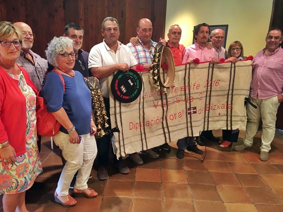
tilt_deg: -14.6
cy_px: 106
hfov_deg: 61.7
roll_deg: -1.3
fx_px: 237
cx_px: 142
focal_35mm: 29
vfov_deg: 48.2
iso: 200
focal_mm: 4.15
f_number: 2.2
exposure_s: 1/17
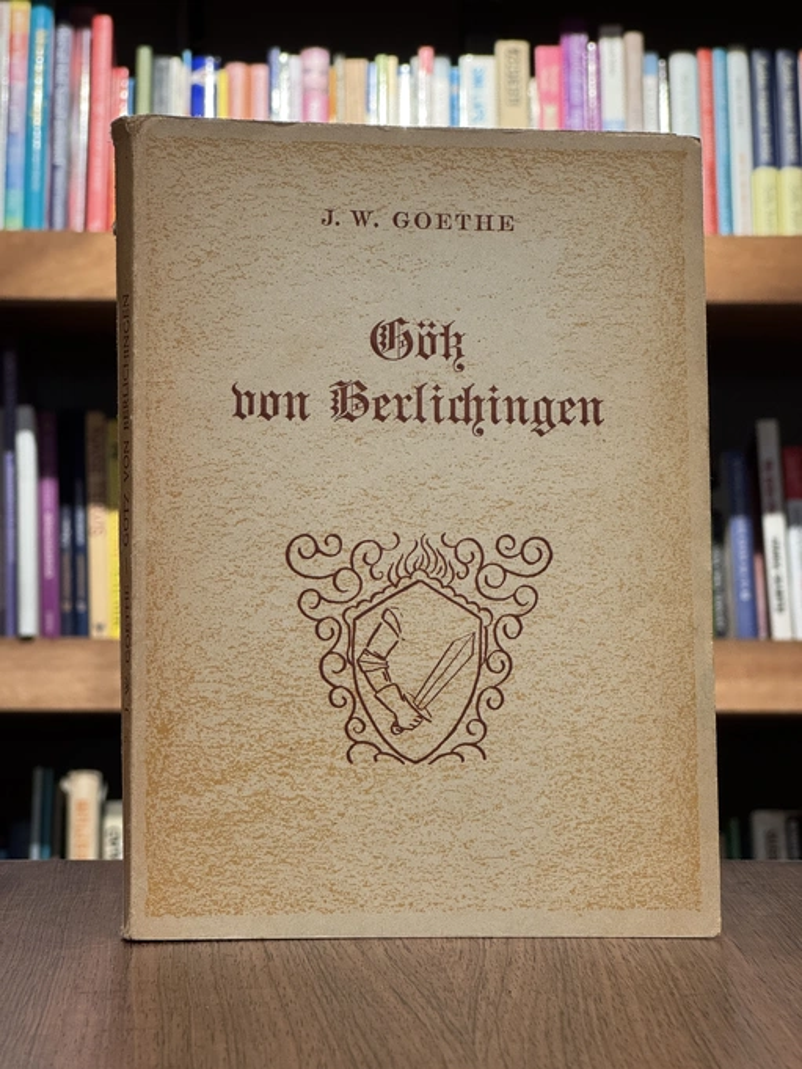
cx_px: 401
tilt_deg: +0.7
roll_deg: -1.0
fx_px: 2378
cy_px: 534
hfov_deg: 19.1
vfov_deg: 25.3
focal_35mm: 77
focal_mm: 9
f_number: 2.8
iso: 250
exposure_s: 1/83
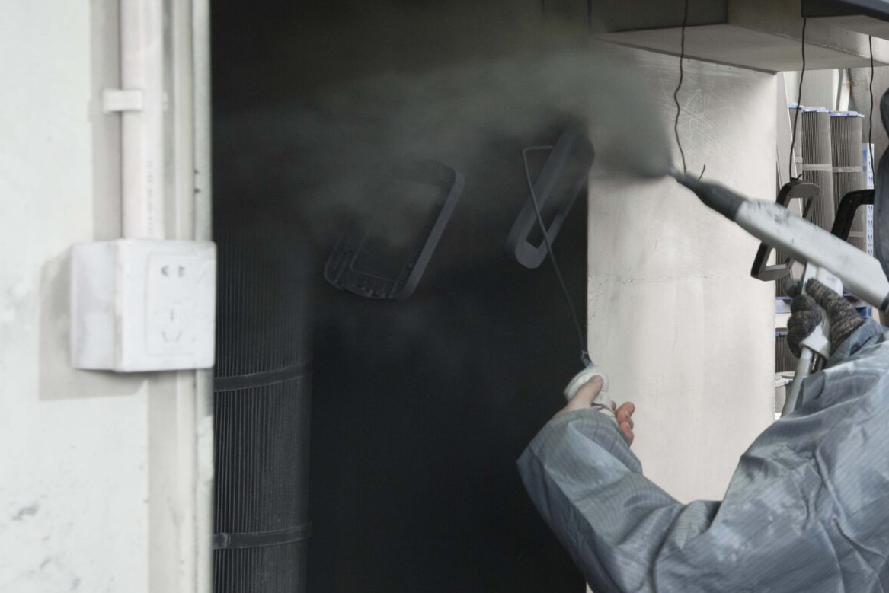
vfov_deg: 17.3
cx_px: 856
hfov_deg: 24.7
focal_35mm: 79
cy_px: 290
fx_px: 1951
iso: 1250
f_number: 8
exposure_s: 1/20
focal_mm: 36
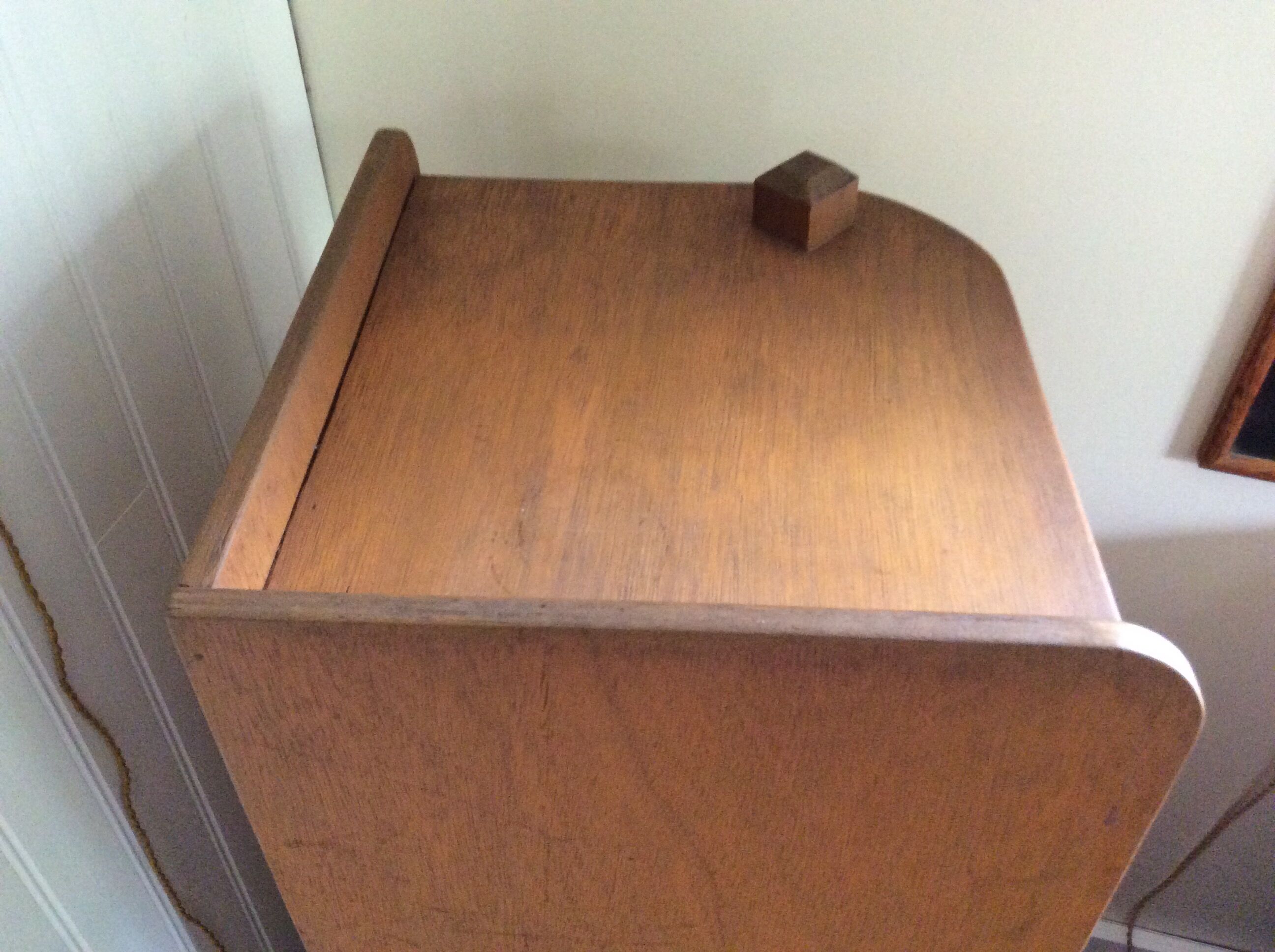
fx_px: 1177
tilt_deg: -44.0
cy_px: 476
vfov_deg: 44.1
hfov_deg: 56.9
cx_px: 638
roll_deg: +1.9
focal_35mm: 32
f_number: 2.4
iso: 250
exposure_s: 1/20
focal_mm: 3.3
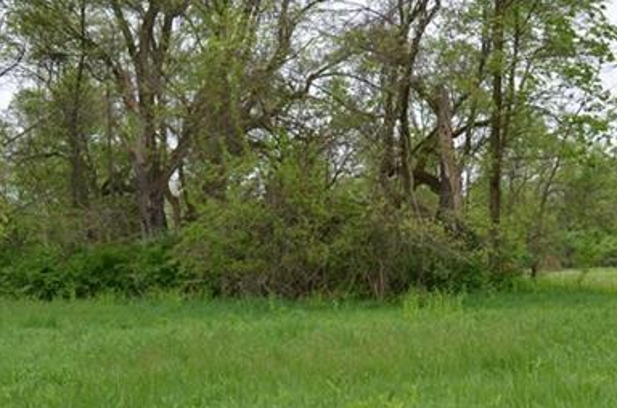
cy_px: 311
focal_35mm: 72
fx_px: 1231
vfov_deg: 18.7
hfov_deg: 24.6
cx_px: 795
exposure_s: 1/160
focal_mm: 18
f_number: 6.3
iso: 200
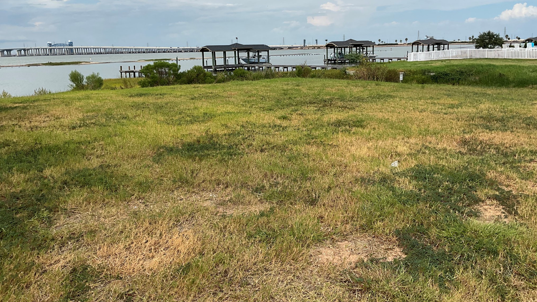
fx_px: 456
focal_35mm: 32
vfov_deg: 36.4
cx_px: 267
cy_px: 111
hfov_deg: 61.0
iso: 25
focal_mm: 3
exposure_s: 1/2427
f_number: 1.8
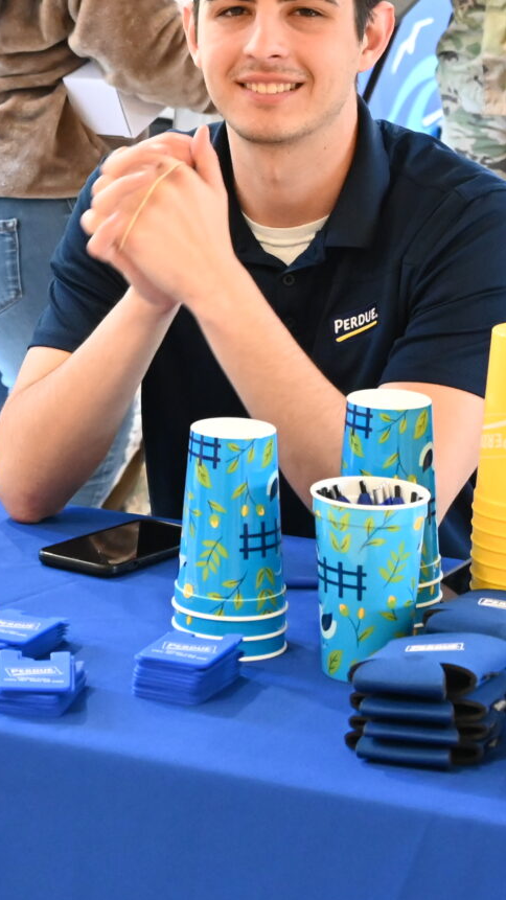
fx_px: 3269
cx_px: -179
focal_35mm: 137
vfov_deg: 15.4
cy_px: 37
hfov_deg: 8.7
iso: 4500
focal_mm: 44
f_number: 5.3
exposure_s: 1/60
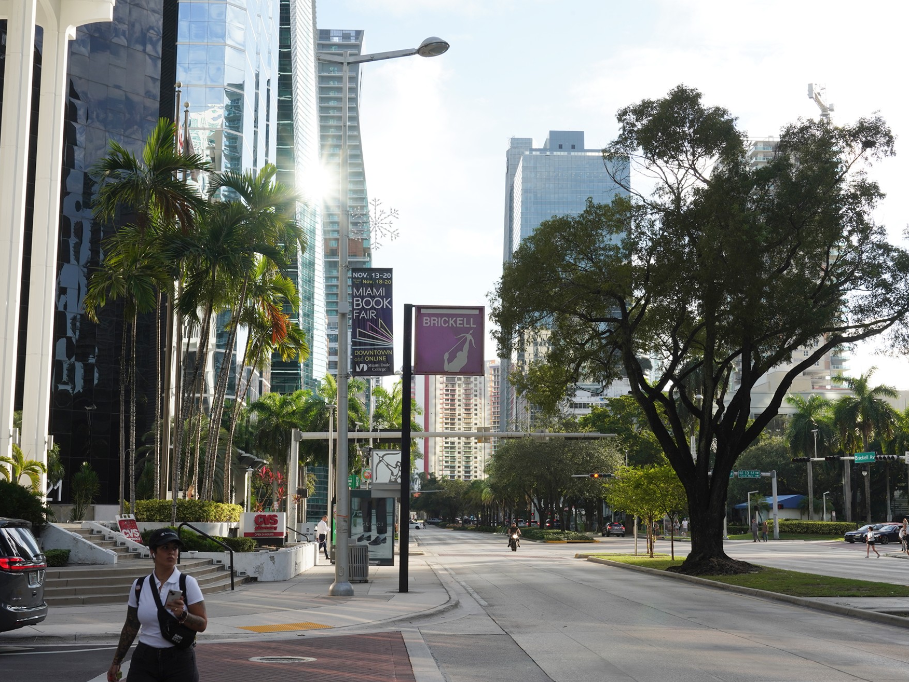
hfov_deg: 42.1
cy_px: 337
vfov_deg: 32.2
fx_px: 1182
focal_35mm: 45
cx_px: 451
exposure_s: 1/100
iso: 400
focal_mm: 41
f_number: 18
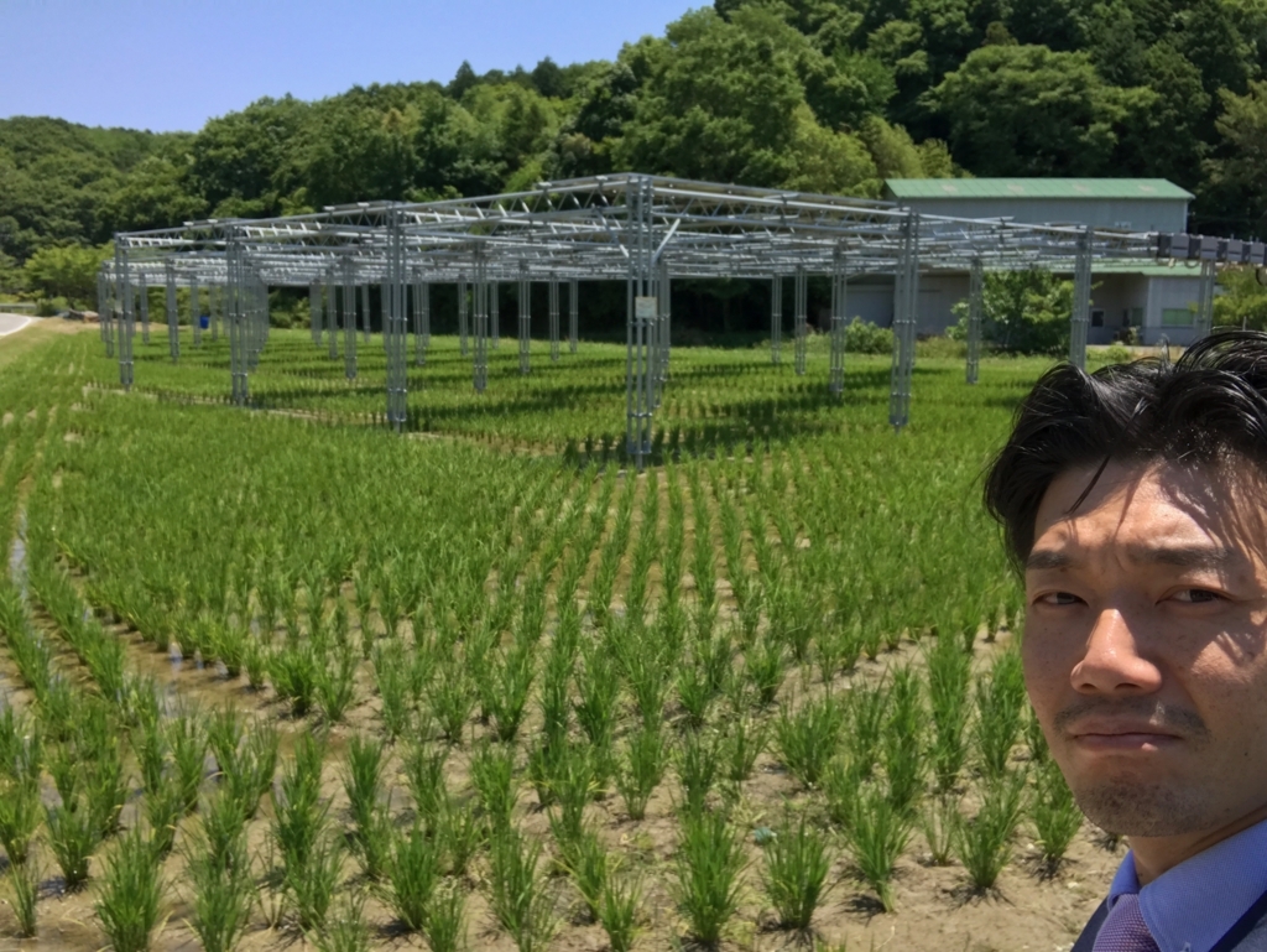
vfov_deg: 44.2
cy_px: 476
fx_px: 1172
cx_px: 634
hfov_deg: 56.8
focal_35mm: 32
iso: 25
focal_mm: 2.87
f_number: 2.2
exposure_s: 1/474
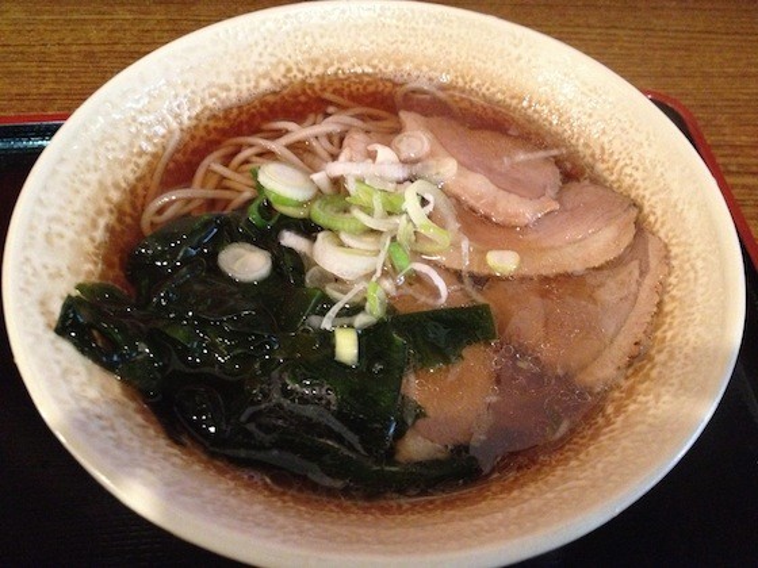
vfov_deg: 40.7
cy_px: 284
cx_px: 379
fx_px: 766
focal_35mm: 35
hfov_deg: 52.6
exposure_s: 1/15
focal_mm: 4.28
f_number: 2.4
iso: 640
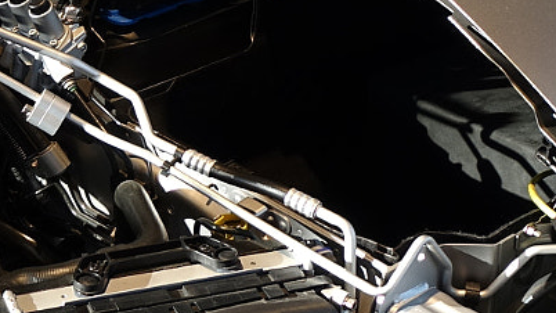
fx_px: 1843
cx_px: 8
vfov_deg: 9.6
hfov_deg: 16.8
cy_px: 10
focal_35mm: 125
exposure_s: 1/60
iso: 80
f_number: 3.2
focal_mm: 11.13
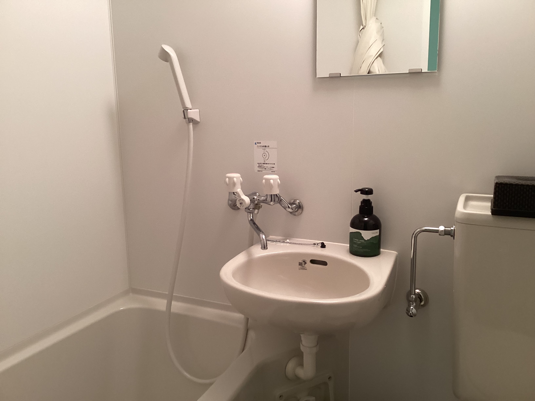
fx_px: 479
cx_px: 268
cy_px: 200
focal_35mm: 31
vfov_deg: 45.4
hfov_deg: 58.4
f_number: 2.4
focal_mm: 3.3
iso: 200
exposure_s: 1/50
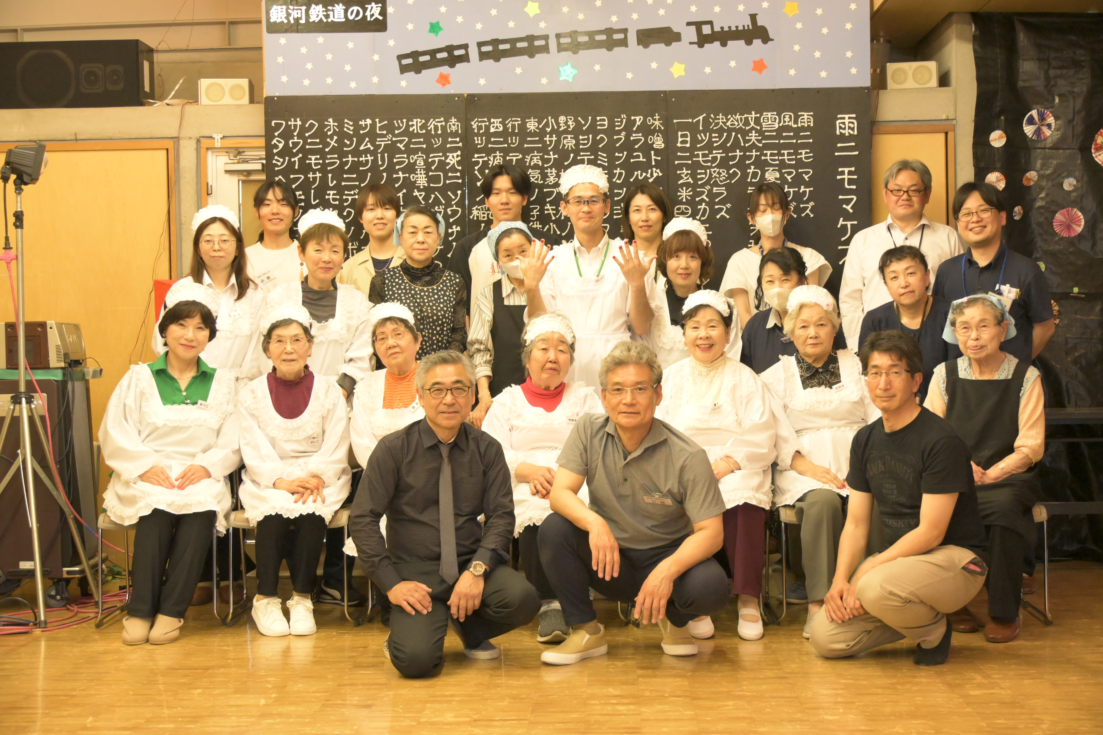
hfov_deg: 40.0
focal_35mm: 50
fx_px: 1517
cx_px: 552
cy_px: 368
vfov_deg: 27.3
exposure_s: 1/100
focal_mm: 33
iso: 6400
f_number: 5
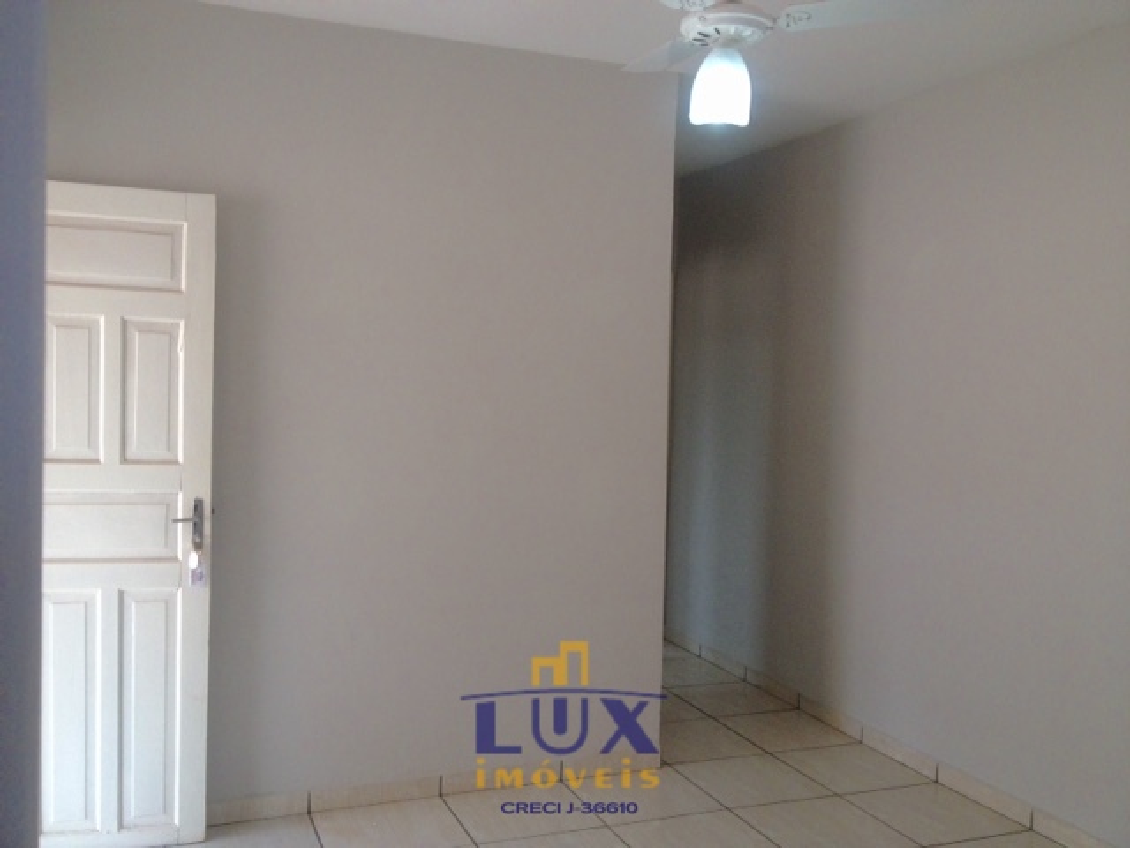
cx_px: 565
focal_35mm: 35
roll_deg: +1.2
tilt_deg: -5.4
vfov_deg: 40.7
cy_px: 424
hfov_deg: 52.6
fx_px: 1143
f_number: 2.4
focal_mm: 4.28
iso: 64
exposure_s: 1/120
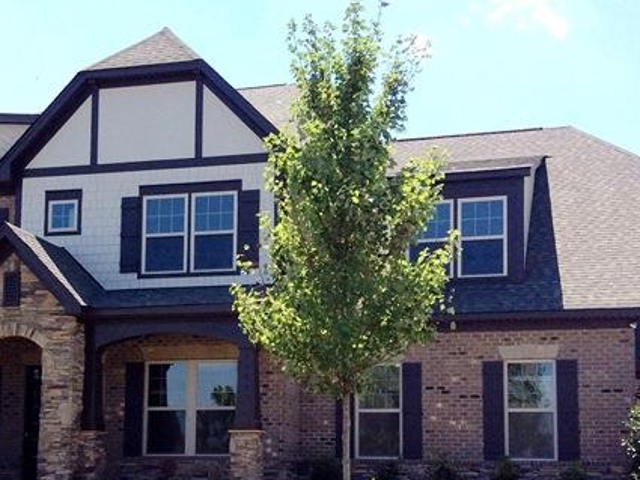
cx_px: 277
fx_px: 1147
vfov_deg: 23.5
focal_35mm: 62
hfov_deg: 31.1
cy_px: 340
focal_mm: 3.3
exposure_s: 1/1244
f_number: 2.4
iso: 32
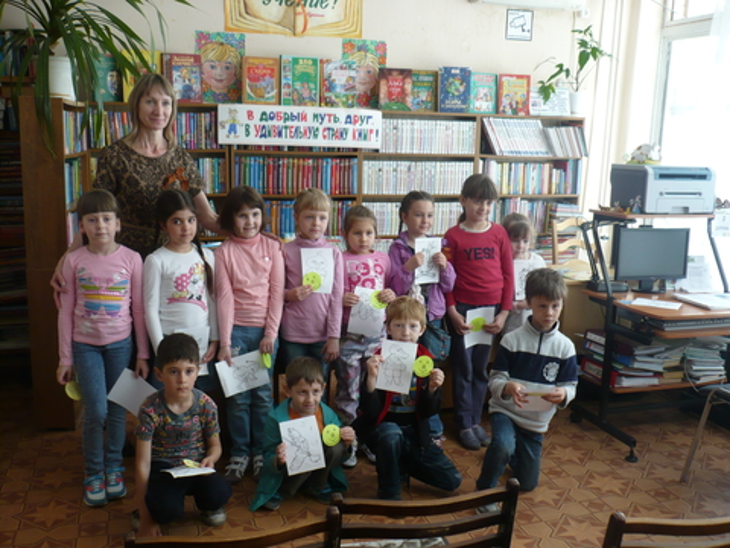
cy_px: 274
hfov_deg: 52.6
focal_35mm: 35
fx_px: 738
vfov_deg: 40.7
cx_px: 365
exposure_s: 1/30
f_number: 2.8
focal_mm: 5.8
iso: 125
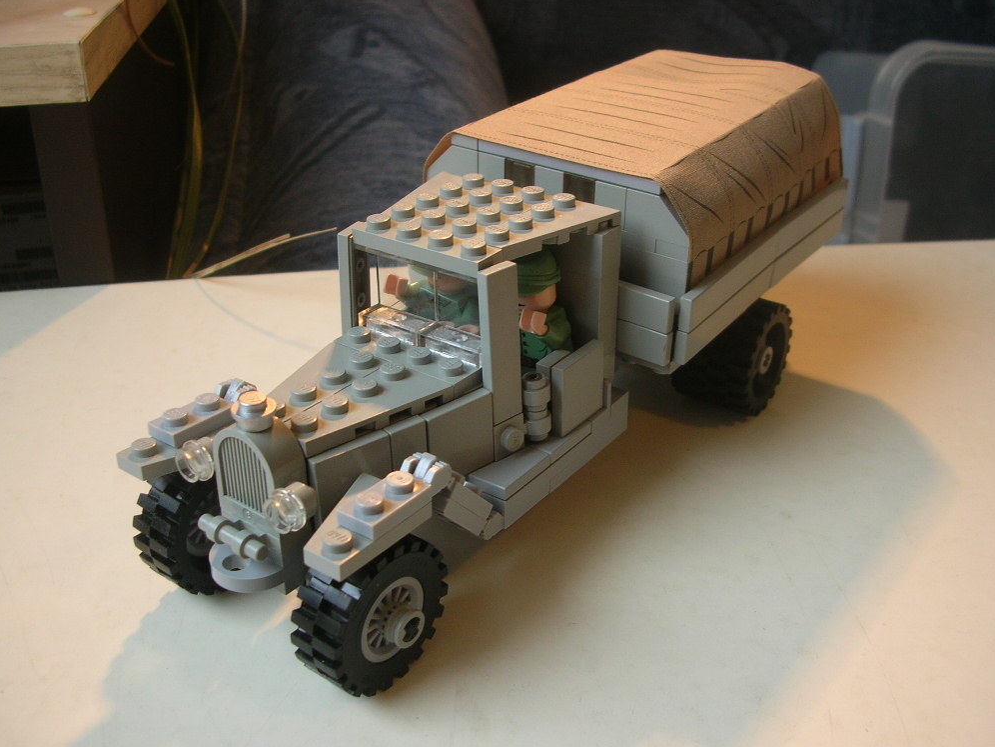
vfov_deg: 39.7
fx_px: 1035
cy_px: 380
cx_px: 508
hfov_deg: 51.4
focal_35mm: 36
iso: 50
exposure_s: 1/30.6
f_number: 2.8
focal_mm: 5.8
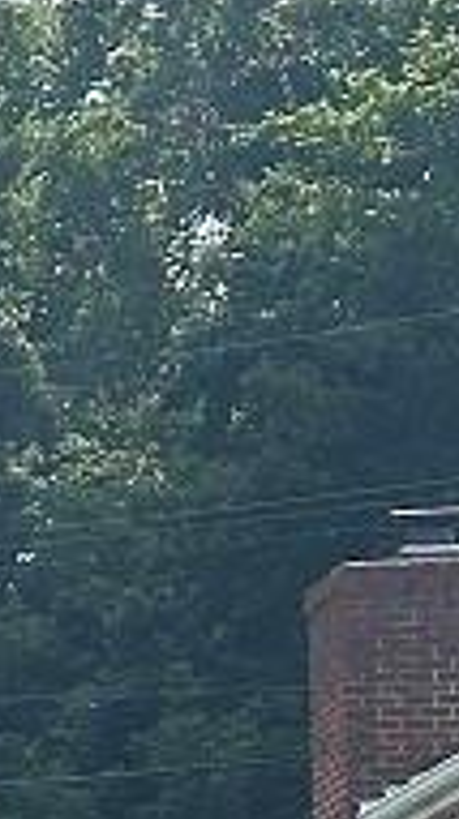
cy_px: 1394
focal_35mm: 281
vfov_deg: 7.5
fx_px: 6099
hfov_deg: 4.0
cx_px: -1351
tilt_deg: +3.8
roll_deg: +0.8
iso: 64
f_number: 1.78
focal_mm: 6.86
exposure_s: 1/1639
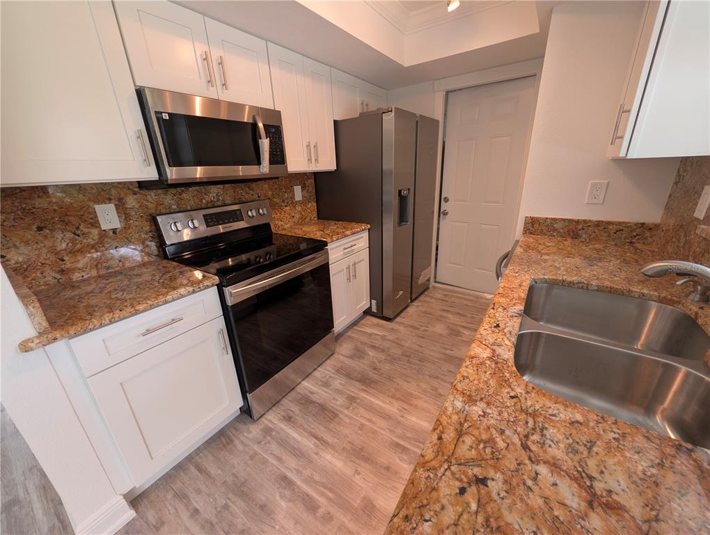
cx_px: 355
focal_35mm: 12
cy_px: 268
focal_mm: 2.02
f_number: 1.7
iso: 68
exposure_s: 1/40
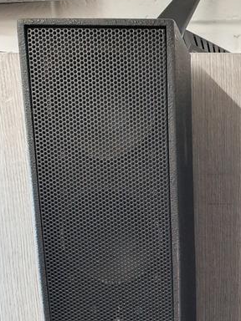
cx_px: 233
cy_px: 308
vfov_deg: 34.1
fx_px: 483
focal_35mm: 52
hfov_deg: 26.7
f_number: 2.4
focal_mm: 4.32
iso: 250
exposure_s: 1/50
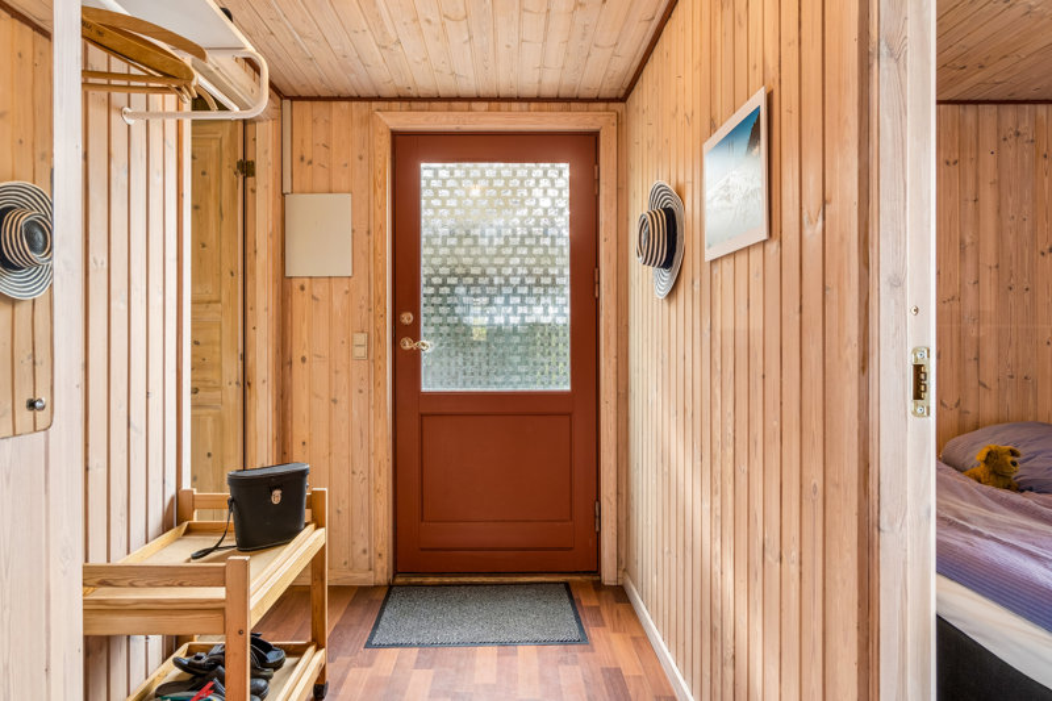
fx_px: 657
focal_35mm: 22
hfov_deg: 77.3
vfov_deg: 56.1
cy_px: 350
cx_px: 526
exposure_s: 1/20
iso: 200
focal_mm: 15
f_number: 8
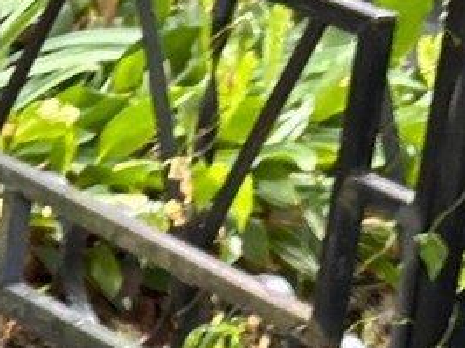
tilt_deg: -23.8
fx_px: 3785
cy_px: 575
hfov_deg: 6.6
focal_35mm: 282
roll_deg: +0.0
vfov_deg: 5.2
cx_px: -792
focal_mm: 5.96
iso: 64
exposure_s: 1/60
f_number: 1.6
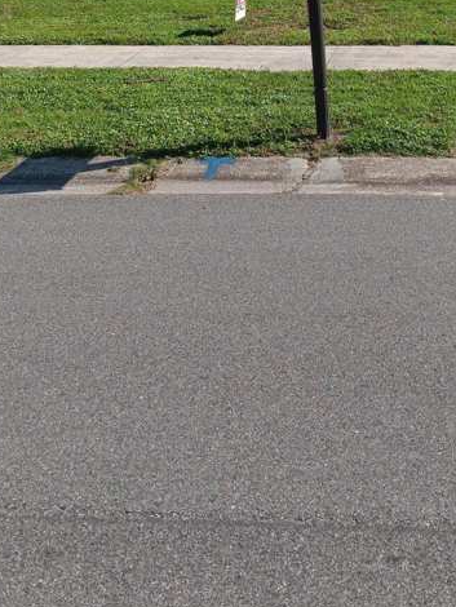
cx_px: 354
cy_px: 52
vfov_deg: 31.1
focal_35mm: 59
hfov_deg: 24.5
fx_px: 1035
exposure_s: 1/1000
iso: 20
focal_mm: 3.98
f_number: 1.8
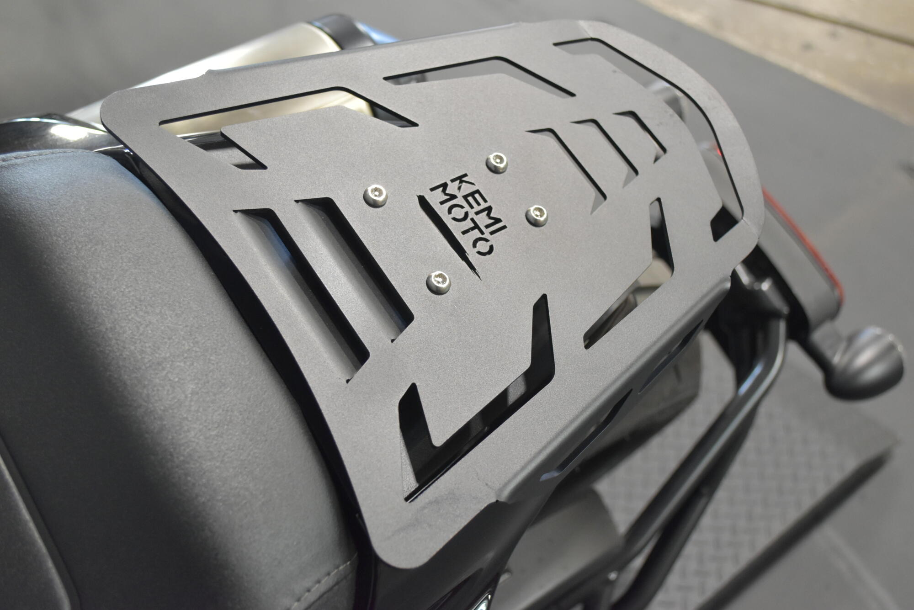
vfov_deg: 34.2
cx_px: 457
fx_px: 990
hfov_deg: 49.5
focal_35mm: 39
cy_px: 305
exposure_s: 1/30
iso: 1400
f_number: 4.2
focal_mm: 26
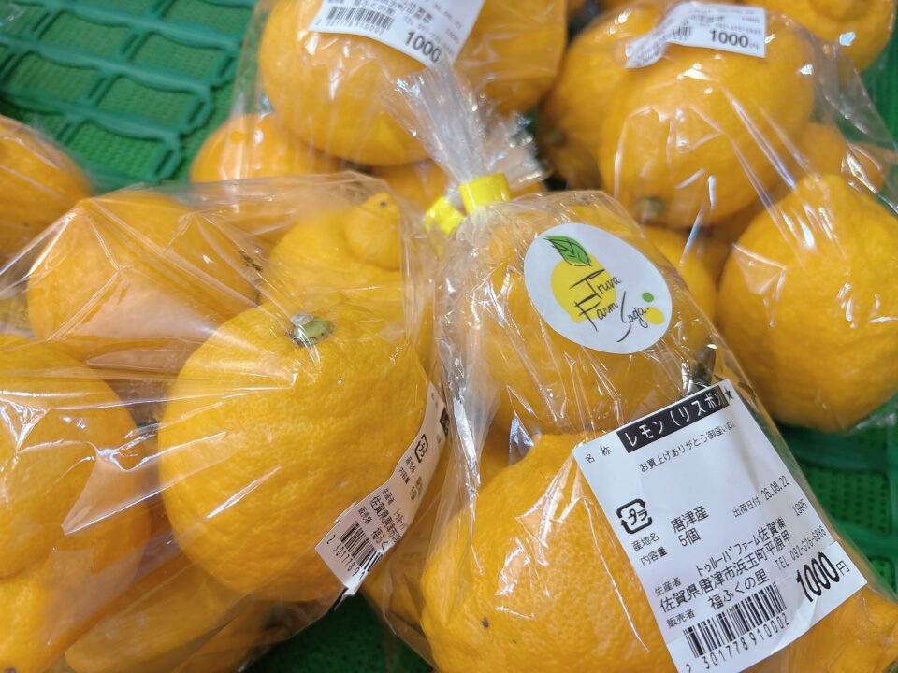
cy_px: 336
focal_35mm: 26
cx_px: 449
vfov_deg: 53.1
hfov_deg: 67.3
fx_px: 674
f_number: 1.6
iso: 100
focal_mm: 5.96
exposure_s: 1/120
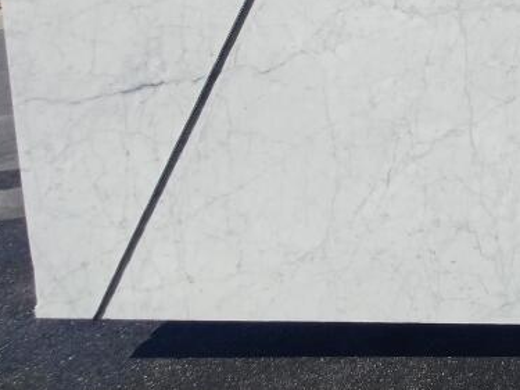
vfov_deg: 32.2
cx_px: 524
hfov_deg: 40.0
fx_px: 616
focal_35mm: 41
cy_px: -6
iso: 40
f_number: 2.2
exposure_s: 1/1408
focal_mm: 1.64
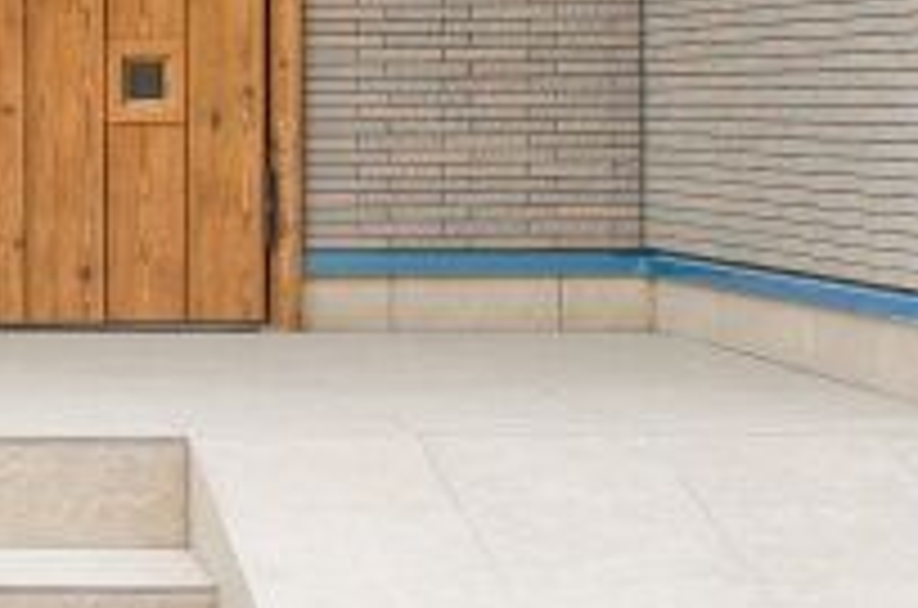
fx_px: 4198
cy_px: 23
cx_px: -513
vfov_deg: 8.2
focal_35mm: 165
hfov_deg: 11.9
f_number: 11
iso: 200
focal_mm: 42
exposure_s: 1/40
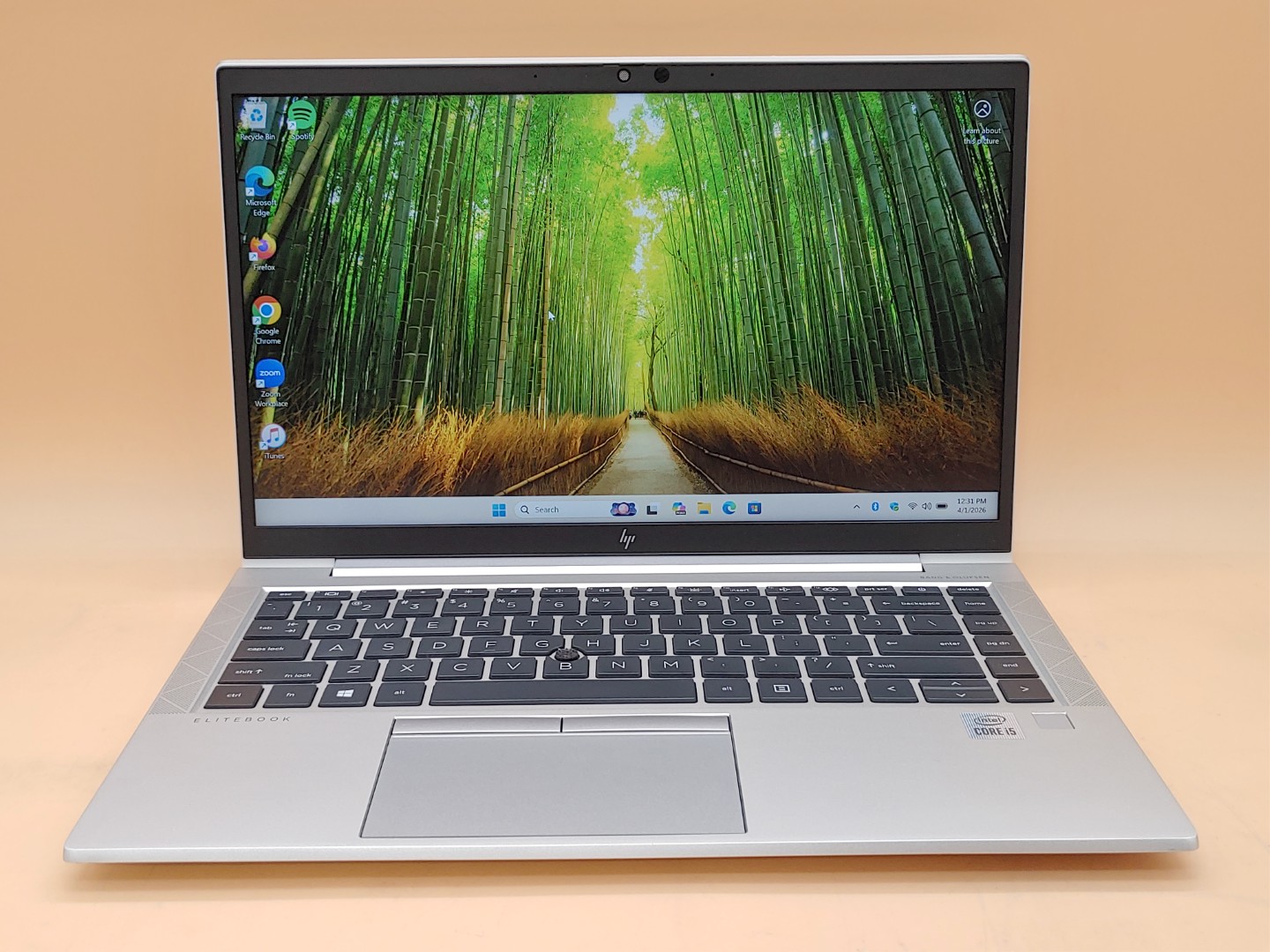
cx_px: 635
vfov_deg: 36.8
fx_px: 1431
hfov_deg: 47.9
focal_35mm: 39
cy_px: 476
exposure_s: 1/60
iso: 50
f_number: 1.8
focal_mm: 4.36
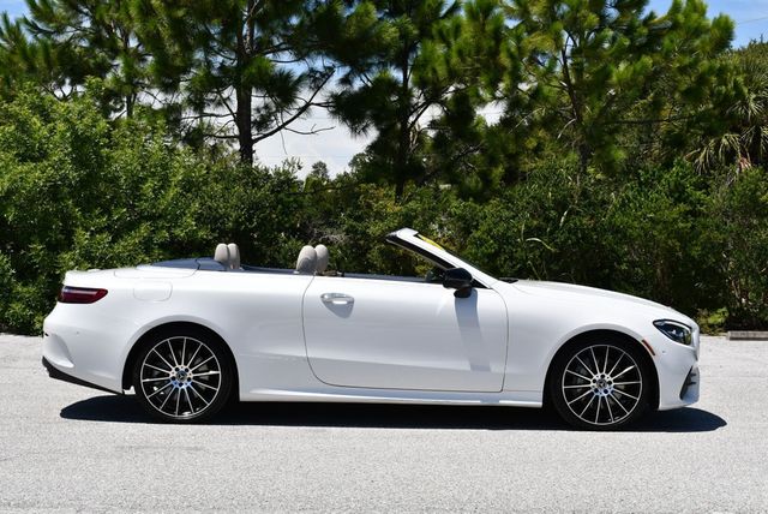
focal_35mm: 60
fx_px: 1281
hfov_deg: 33.4
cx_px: 384
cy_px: 257
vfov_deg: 22.7
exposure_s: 1/320
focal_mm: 30
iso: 100
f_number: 9
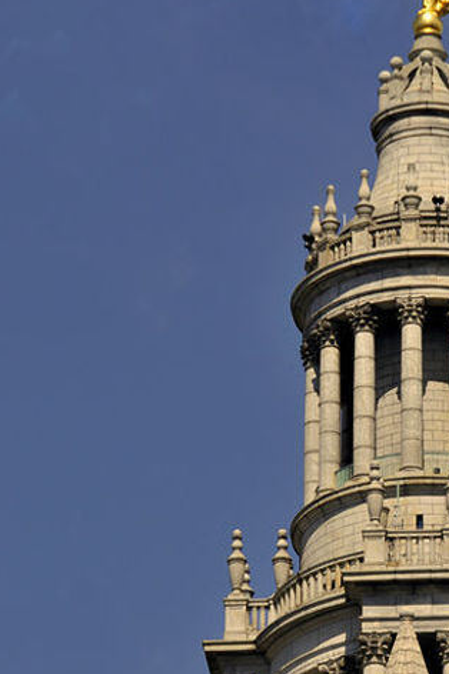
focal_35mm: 429
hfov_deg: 3.2
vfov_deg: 4.8
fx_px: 8037
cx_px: 390
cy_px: 433
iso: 200
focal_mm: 150
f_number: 8
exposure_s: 1/800
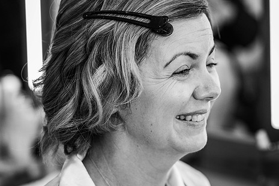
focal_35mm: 106
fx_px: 821
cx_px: 123
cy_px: 89
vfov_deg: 12.9
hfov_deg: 19.3
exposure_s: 1/200
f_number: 3.5
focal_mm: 85
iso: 1100
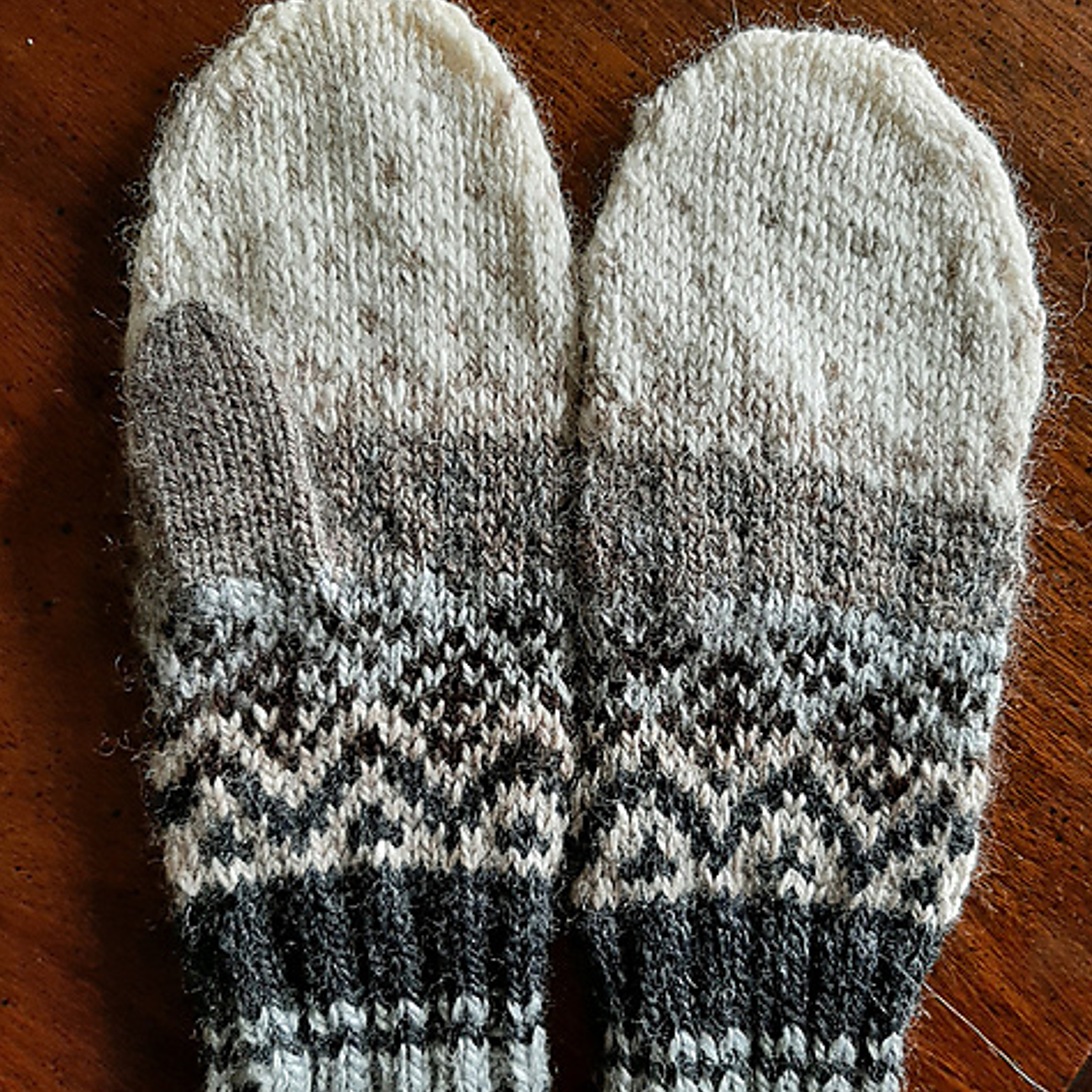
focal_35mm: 31
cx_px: 548
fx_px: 1106
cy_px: 569
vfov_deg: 52.5
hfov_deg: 52.5
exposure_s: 1/60
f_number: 1.7
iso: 125
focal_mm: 3.93
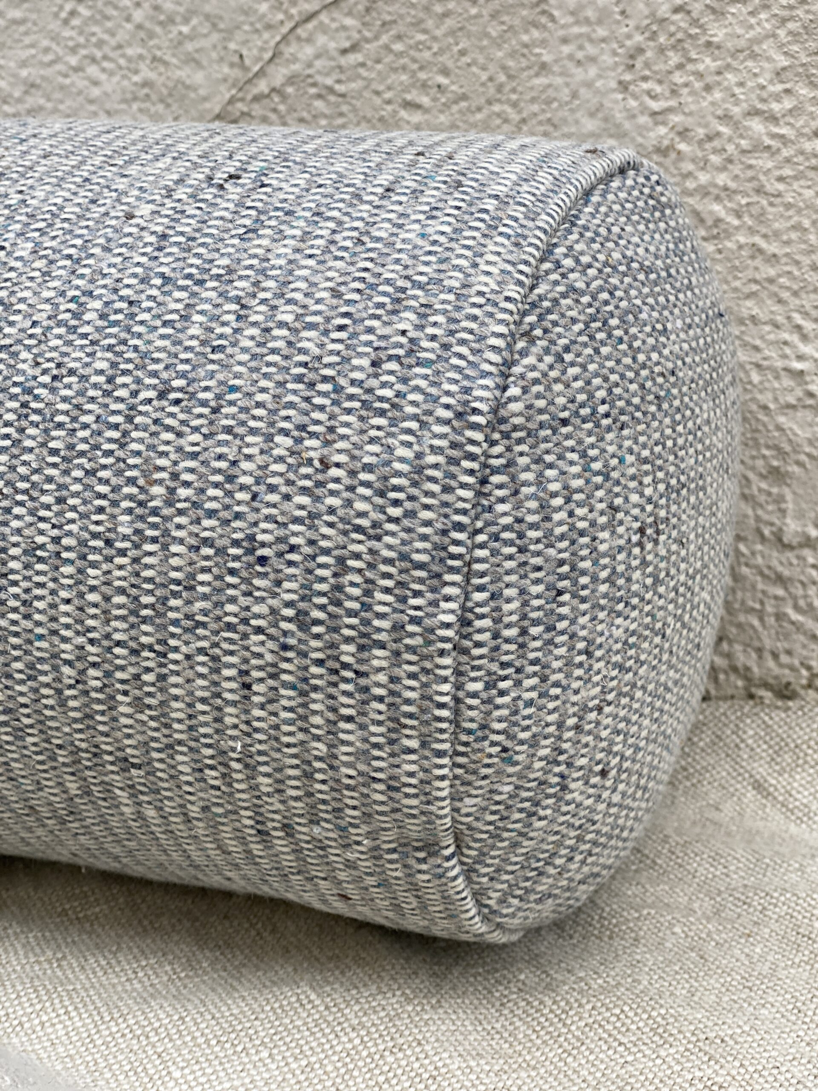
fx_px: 1638
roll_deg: +2.6
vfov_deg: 36.8
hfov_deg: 28.0
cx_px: 409
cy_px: 546
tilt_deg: -20.2
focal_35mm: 52
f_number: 2
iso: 20
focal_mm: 6
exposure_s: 1/254
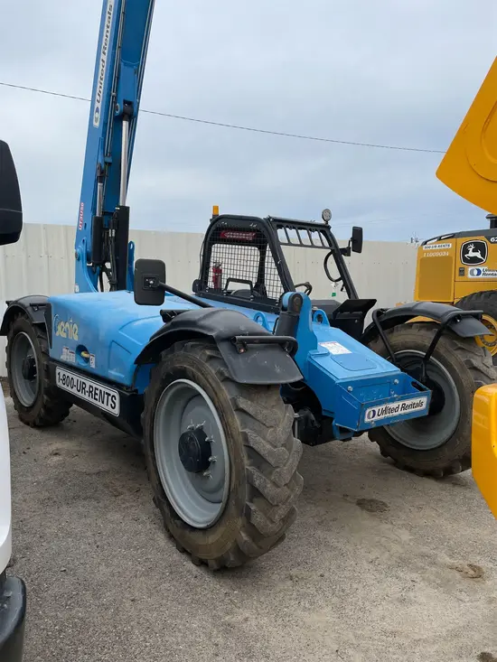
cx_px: 248
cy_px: 331
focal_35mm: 26
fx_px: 498
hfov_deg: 53.1
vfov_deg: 67.3
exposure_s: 1/2304
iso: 50
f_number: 1.6
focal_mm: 4.2
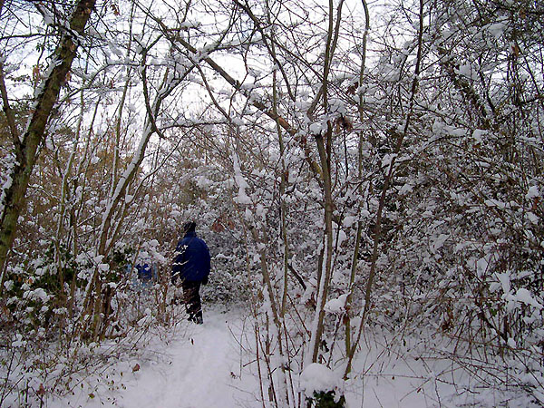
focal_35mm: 38
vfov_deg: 37.7
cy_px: 204
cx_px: 272
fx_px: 597
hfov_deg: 49.0
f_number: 7.6
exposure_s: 1/128
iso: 100
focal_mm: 8
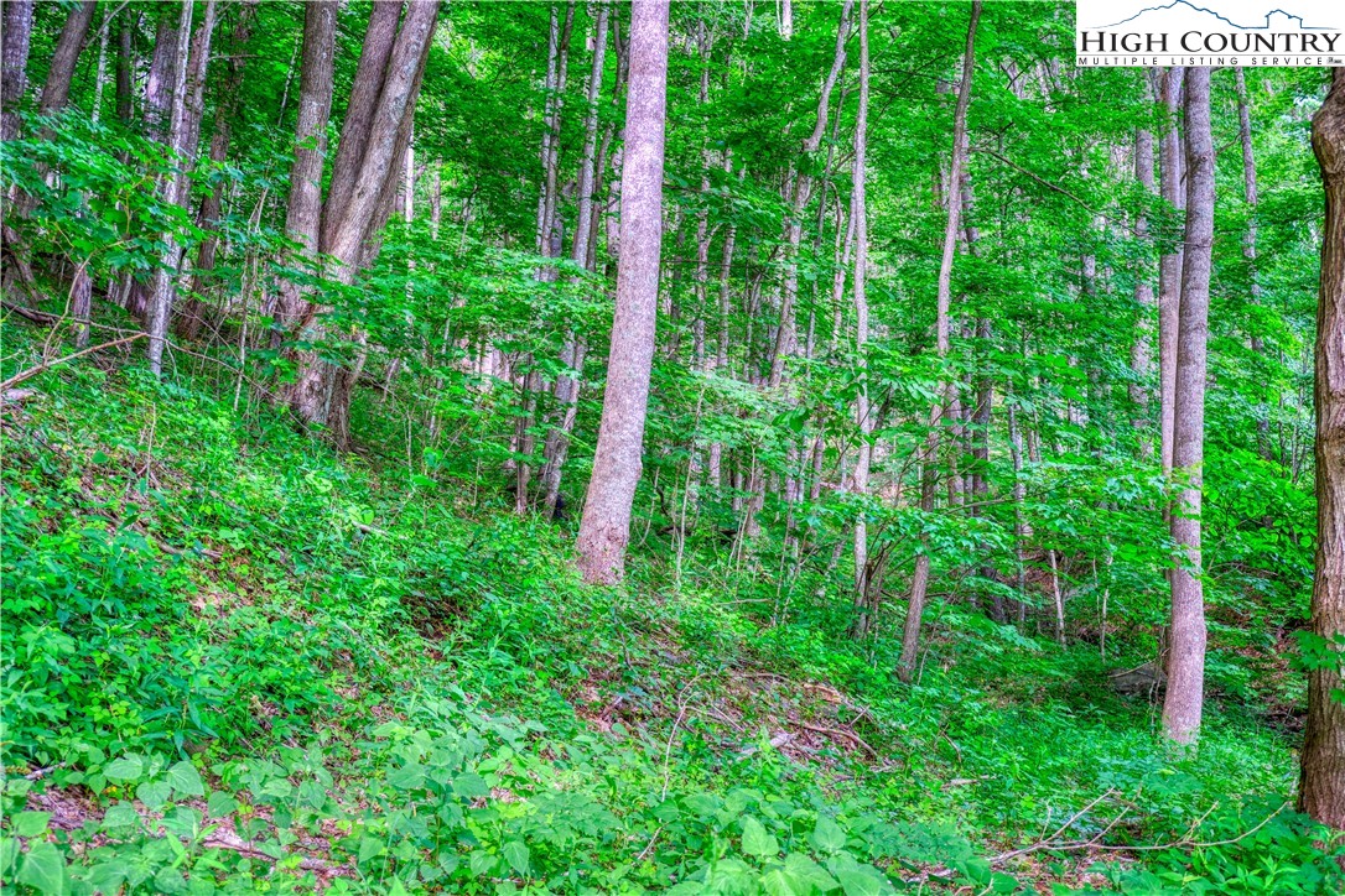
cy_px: 448
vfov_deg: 27.5
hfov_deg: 40.3
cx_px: 672
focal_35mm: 49
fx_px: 1831
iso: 320
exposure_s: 1/120
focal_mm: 32.9
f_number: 5
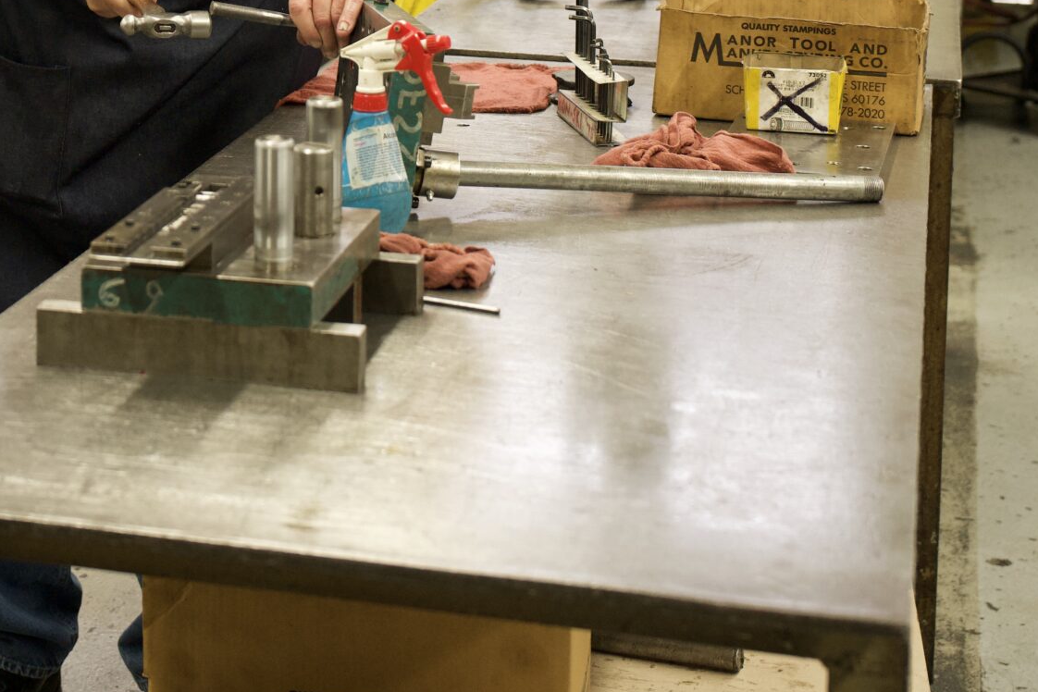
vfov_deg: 15.0
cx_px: 191
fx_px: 2566
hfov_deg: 22.5
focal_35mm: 89
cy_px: -79
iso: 2000
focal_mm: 39
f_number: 3.5
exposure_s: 1/160
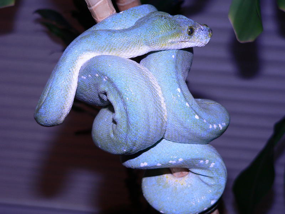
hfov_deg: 25.3
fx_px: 634
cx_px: 142
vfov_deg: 19.1
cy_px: 107
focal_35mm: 77
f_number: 2.8
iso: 100
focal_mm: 12.8
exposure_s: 1/60
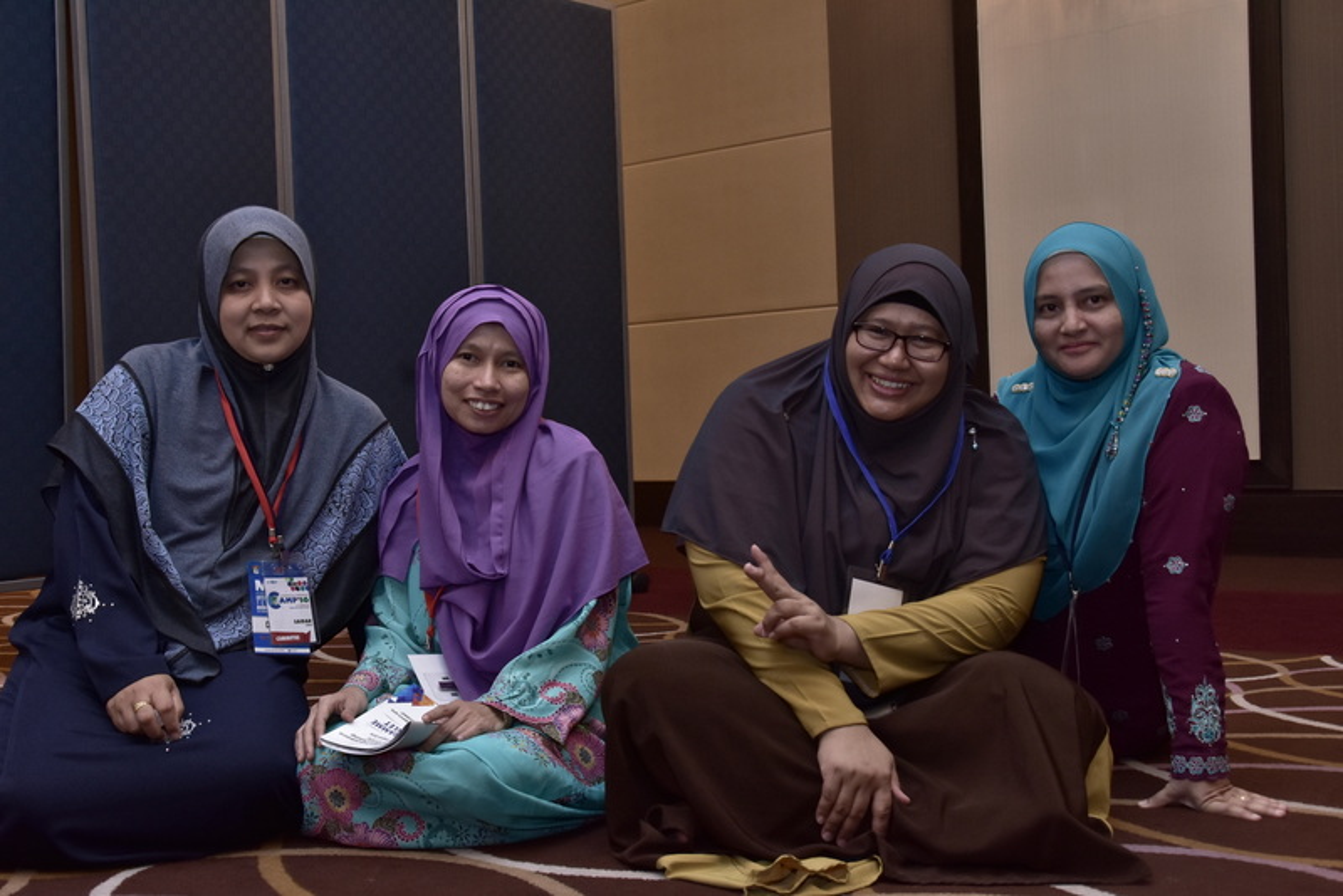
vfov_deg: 34.2
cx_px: 672
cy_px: 448
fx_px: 1455
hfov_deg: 49.5
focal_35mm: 39
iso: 1000
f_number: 7.1
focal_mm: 26
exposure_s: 1/40
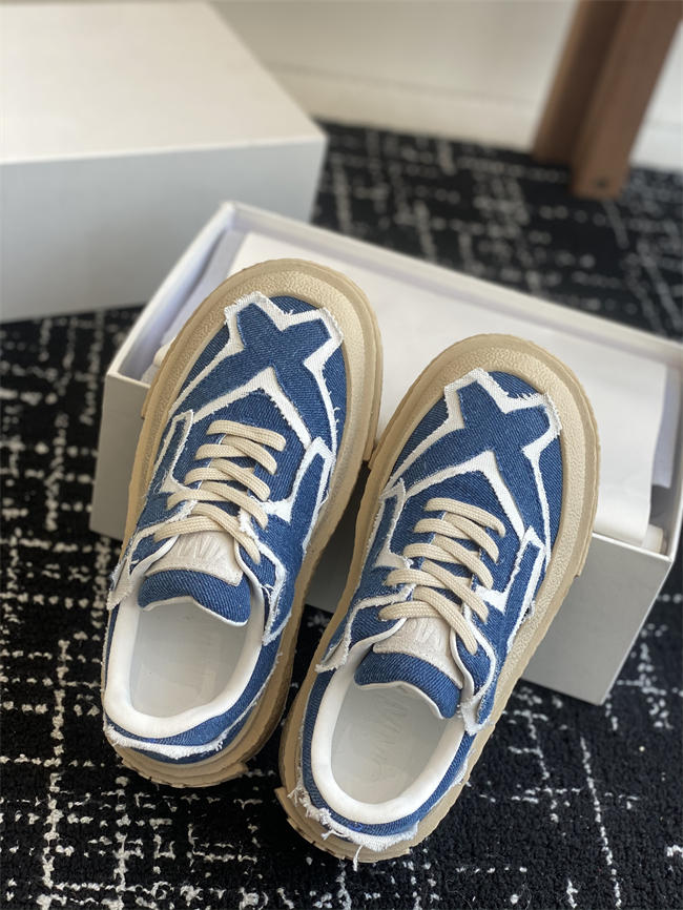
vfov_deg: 36.8
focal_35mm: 52
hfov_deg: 28.0
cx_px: 342
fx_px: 1367
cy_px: 455
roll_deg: -13.4
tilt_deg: -40.0
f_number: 2
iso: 20
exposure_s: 1/132
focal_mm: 6
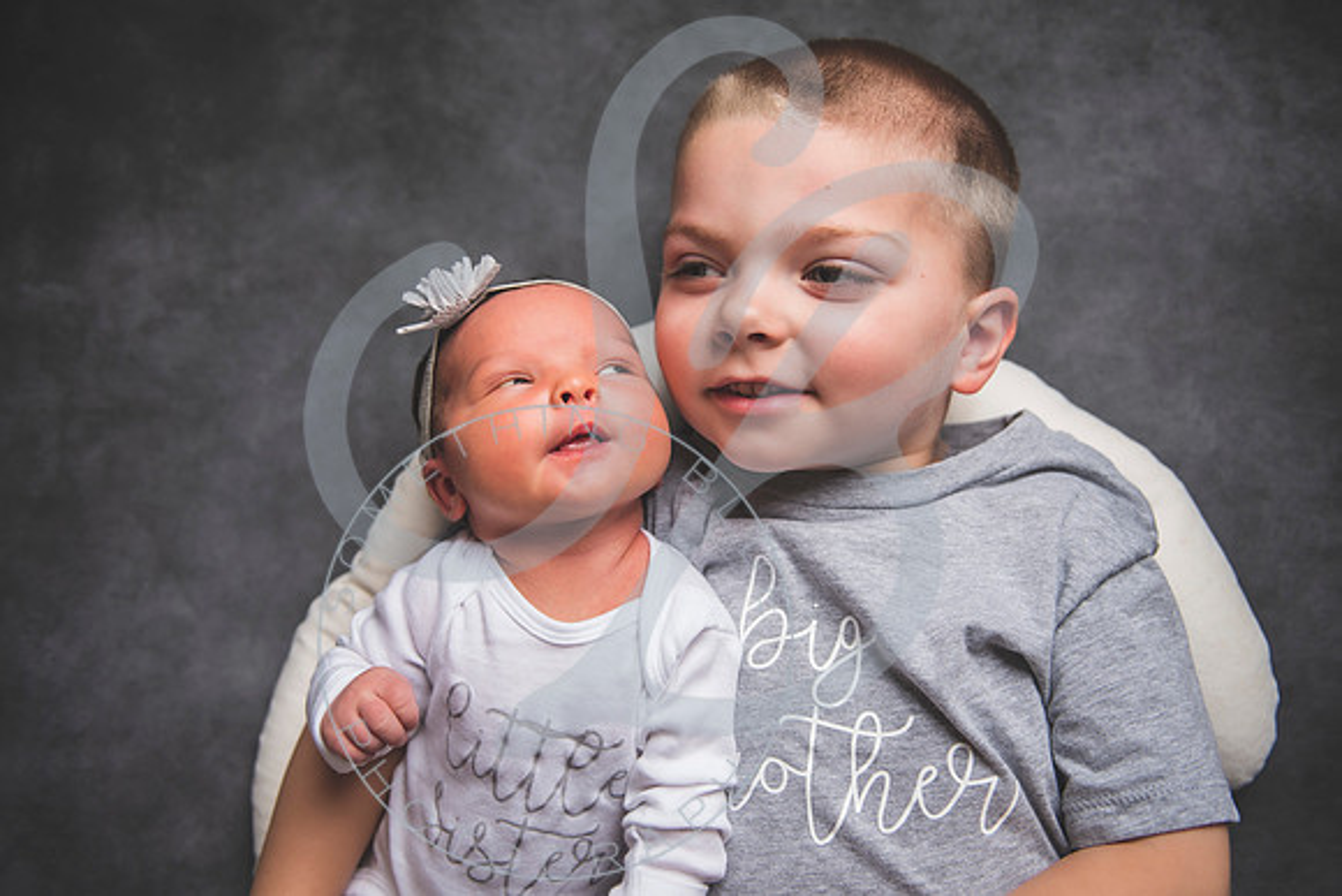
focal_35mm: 36
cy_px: 448
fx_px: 1339
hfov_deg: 53.2
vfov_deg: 37.0
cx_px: 671
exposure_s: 1/100
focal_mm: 34
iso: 100
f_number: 2.8
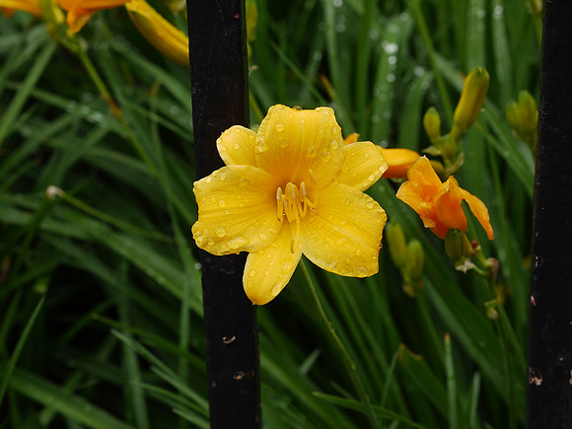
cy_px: 214
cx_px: 286
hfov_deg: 21.8
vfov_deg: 16.4
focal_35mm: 90
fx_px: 1487
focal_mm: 45
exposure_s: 1/125
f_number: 5.6
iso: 100
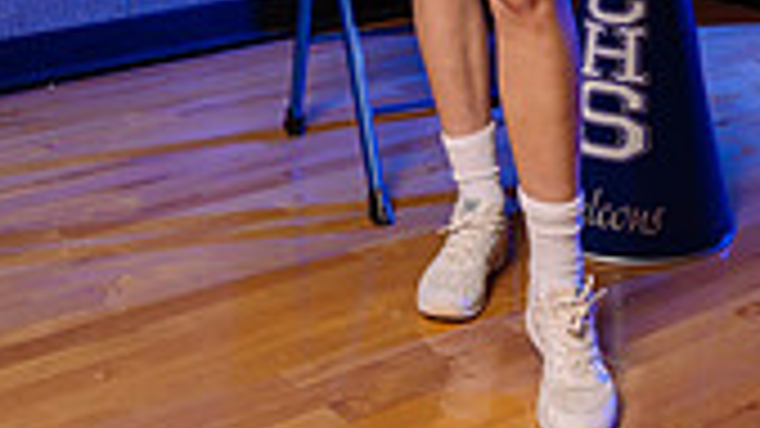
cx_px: 517
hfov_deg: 27.0
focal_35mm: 78
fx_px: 1572
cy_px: -514
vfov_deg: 12.8
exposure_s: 1/200
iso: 250
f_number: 9
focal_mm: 28
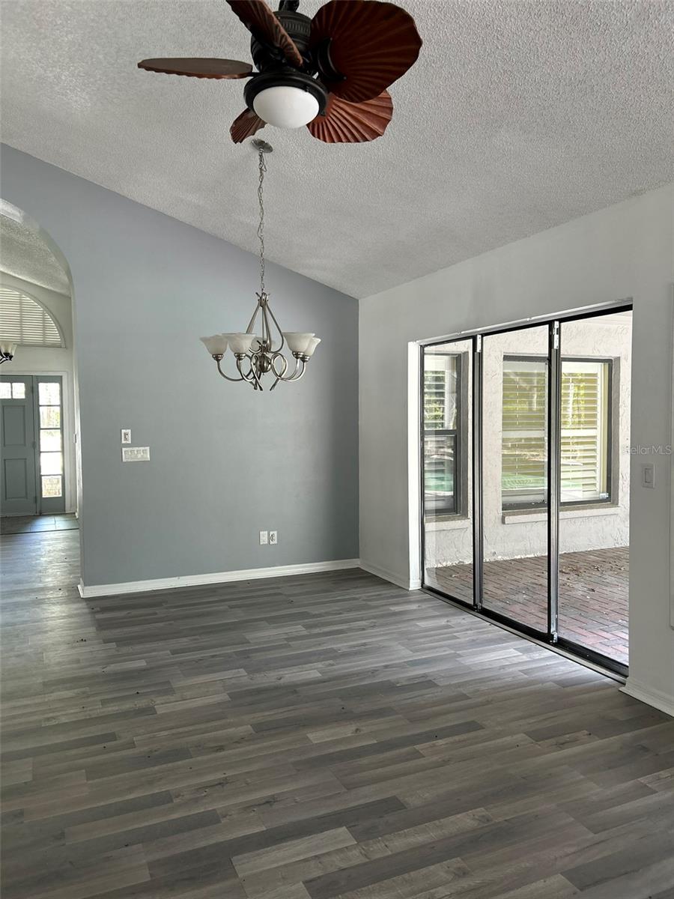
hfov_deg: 53.1
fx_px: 675
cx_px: 337
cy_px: 450
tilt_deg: -3.2
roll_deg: +1.8
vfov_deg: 67.3
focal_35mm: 26
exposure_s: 1/120
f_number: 1.5
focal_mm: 5.7
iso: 100
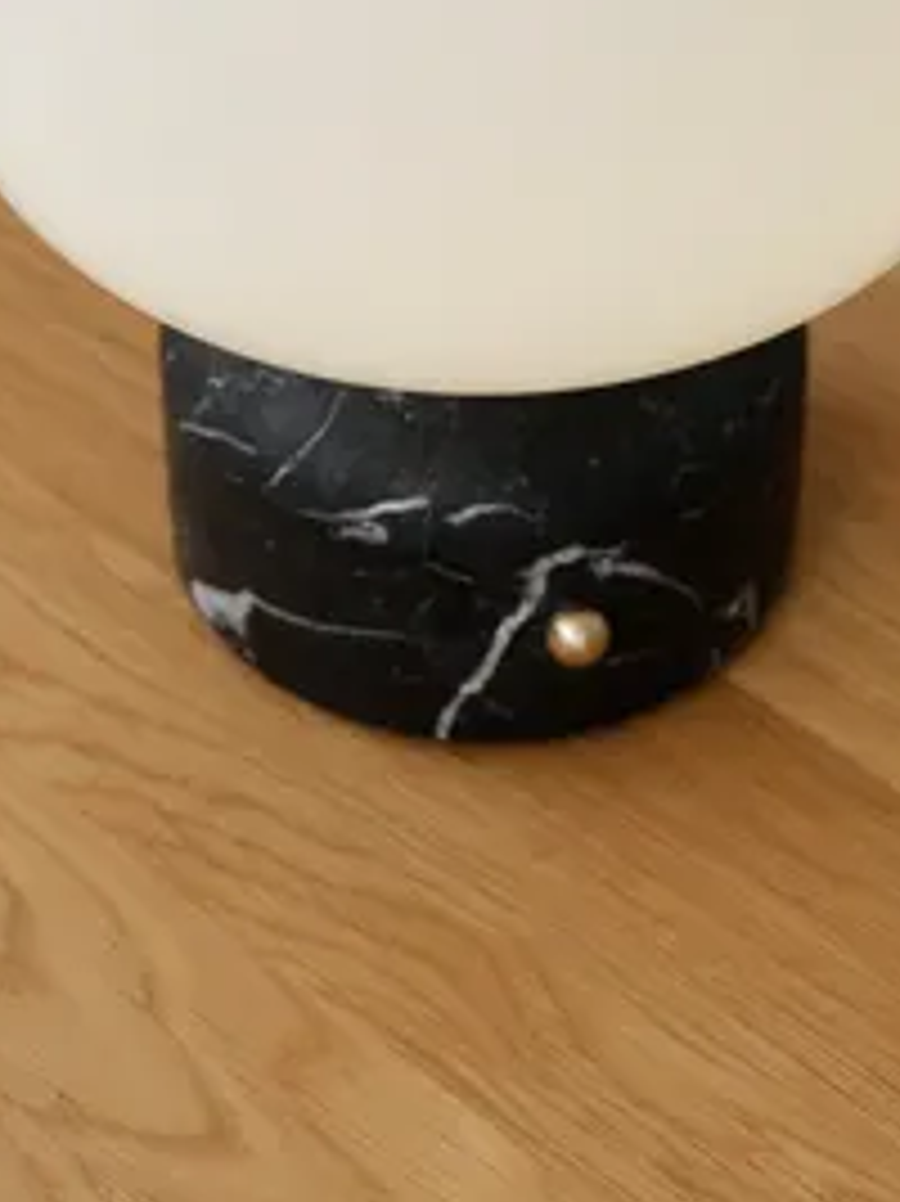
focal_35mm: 141
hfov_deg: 10.5
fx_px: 4892
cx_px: 495
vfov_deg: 13.9
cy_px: 270
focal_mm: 59.6
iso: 400
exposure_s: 1/125
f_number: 6.4
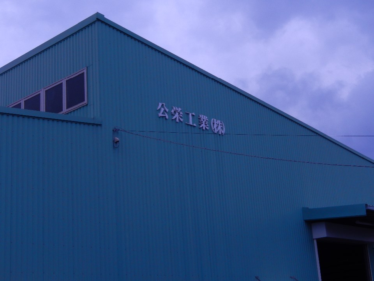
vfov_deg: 25.2
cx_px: 187
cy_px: 140
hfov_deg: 33.2
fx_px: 627
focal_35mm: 58
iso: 125
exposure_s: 1/800
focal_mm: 10.4
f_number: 4.6
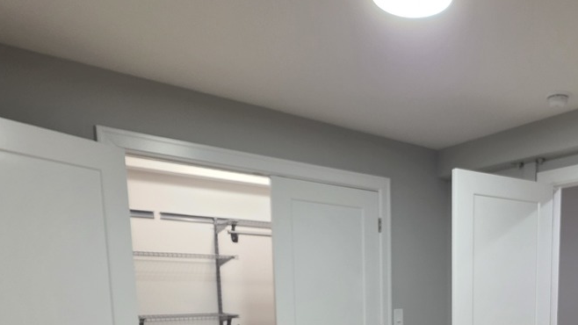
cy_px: 355
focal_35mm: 31
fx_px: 475
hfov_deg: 58.3
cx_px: 455
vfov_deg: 33.2
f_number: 1.9
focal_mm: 2.2
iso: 160
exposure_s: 1/60
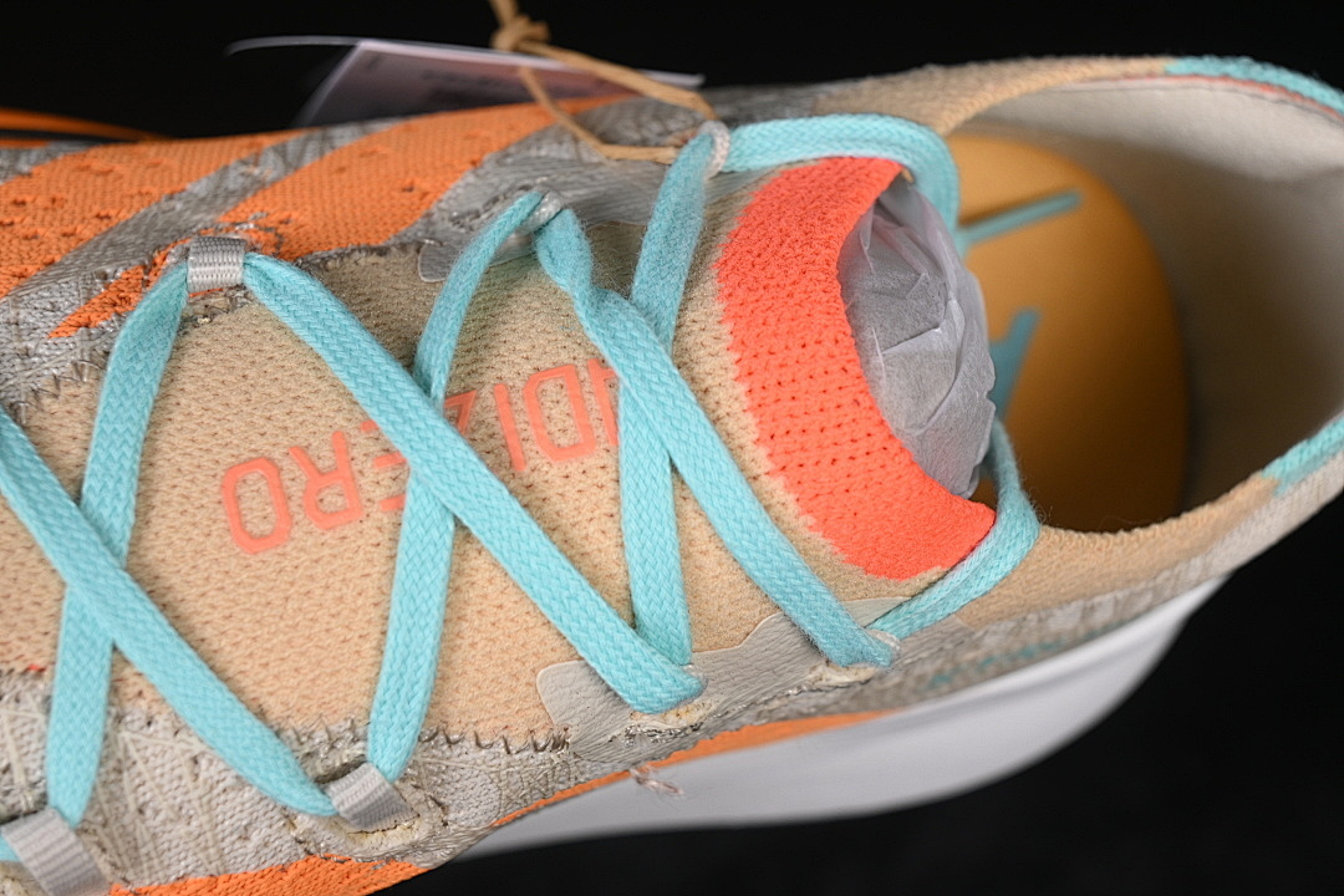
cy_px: 448
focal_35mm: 75
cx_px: 672
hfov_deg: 27.0
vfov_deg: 18.2
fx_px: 2800
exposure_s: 1/80
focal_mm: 50
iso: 160
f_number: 7.1
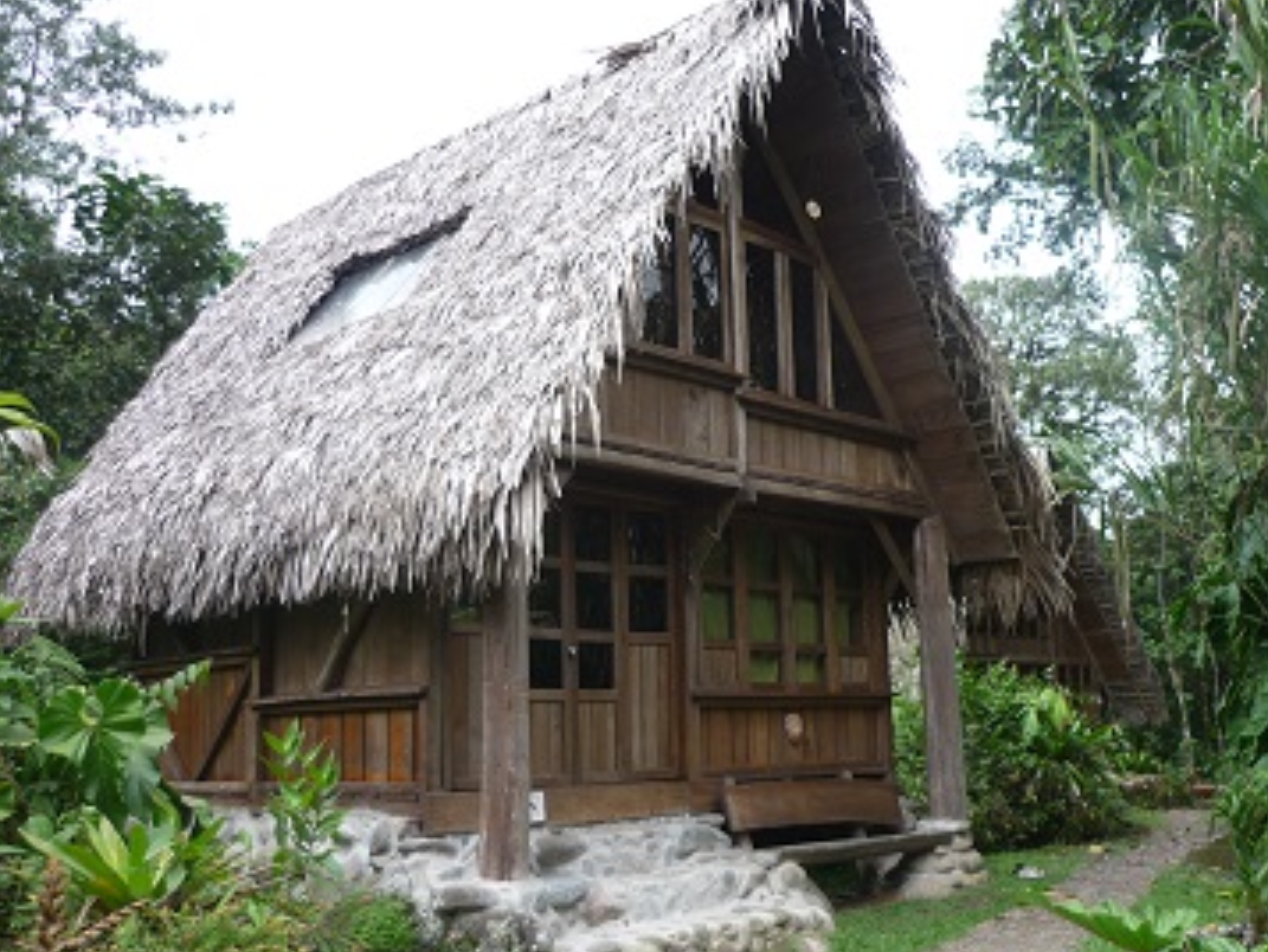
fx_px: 1356
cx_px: 636
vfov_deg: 38.7
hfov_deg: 50.1
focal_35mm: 37
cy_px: 490
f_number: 2.8
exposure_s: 1/50
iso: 100
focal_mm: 5.5
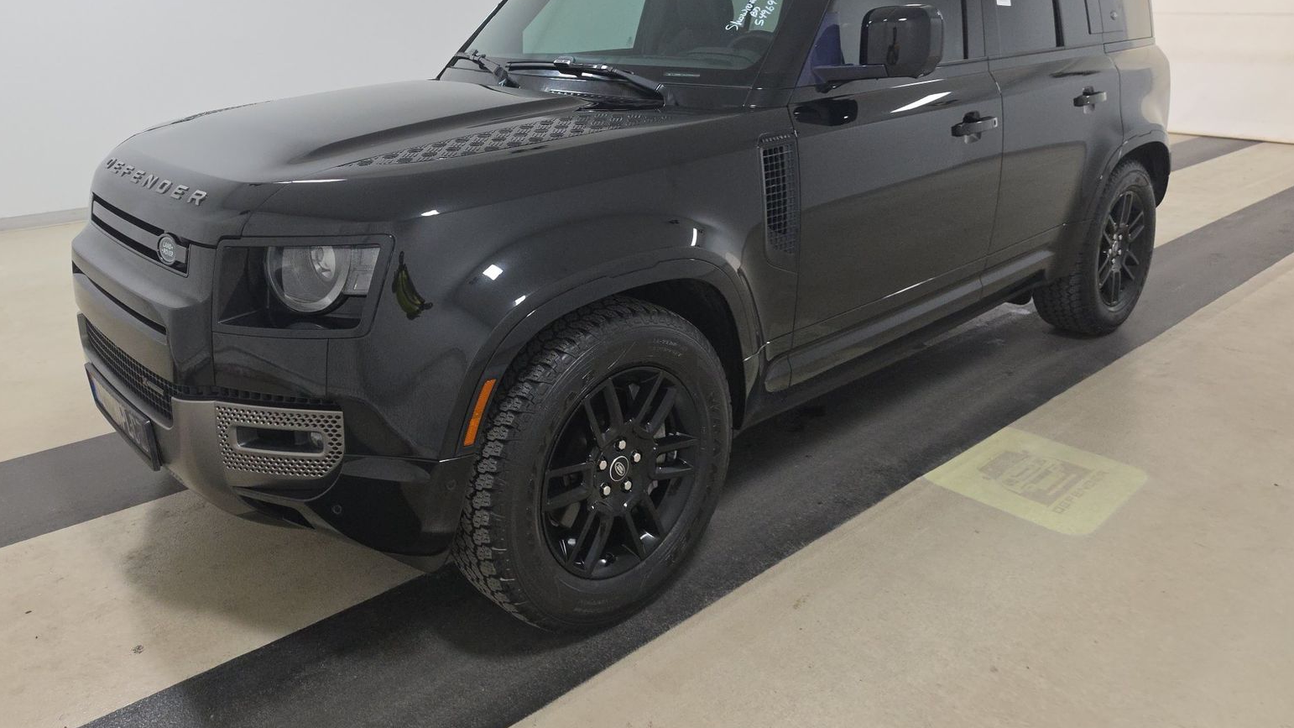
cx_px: 626
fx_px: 892
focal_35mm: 26
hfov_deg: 71.9
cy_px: 258
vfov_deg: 43.9
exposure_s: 1/50
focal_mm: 6.5
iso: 170
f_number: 1.4
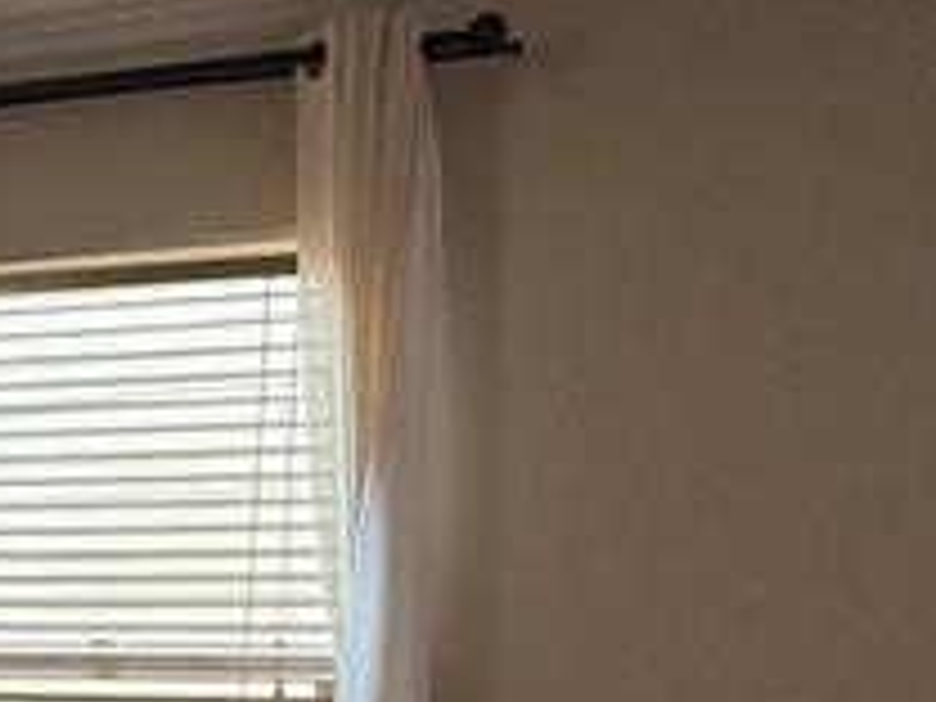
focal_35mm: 69
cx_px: -459
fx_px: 1866
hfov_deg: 23.0
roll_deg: -1.4
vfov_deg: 19.7
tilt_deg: -5.7
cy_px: 893
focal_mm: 2.22
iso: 125
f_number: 2.2
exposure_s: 1/99
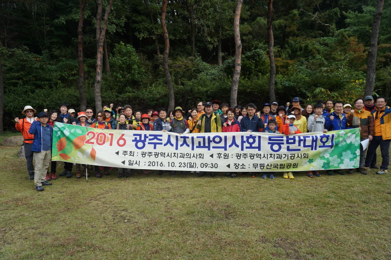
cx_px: 196
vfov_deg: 53.1
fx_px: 261
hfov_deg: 73.8
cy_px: 130
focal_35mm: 24
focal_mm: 16
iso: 100
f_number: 5
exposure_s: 1/200
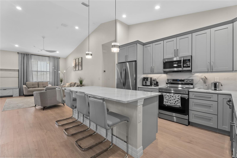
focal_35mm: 16
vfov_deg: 73.8
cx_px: 118
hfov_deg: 96.7
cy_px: 79
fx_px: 105
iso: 400
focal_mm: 16
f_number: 9
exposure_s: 1/6
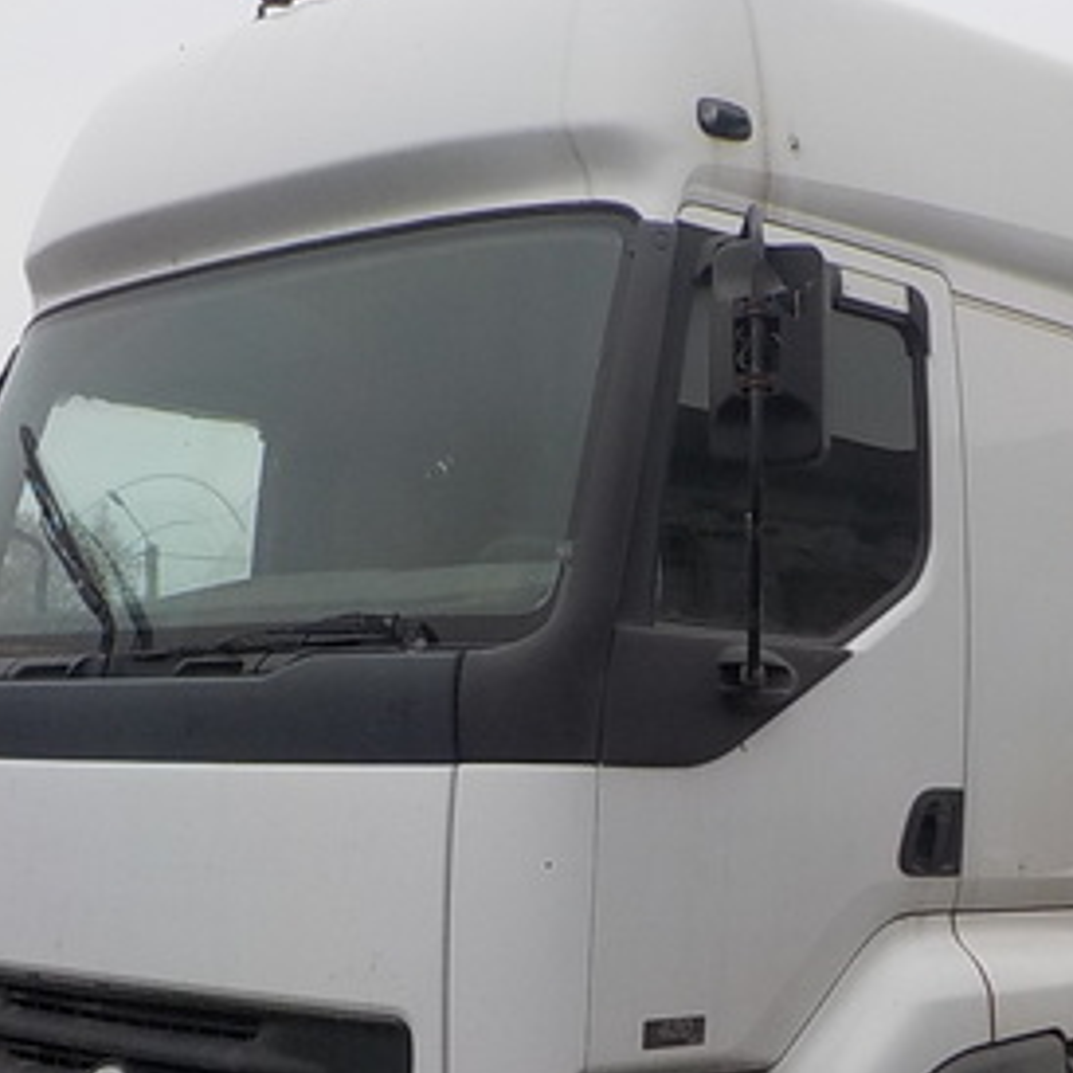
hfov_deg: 27.5
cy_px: 791
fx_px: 2174
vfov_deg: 27.4
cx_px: 736
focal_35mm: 62
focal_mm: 4.1
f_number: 3.3
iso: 125
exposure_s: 1/80
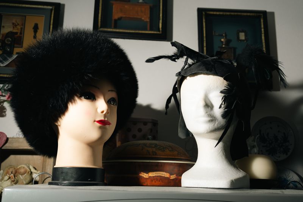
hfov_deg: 54.4
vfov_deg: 37.9
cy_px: 101
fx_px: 295
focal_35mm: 35
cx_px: 152
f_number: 5.6
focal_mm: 35
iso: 320
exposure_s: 1/160
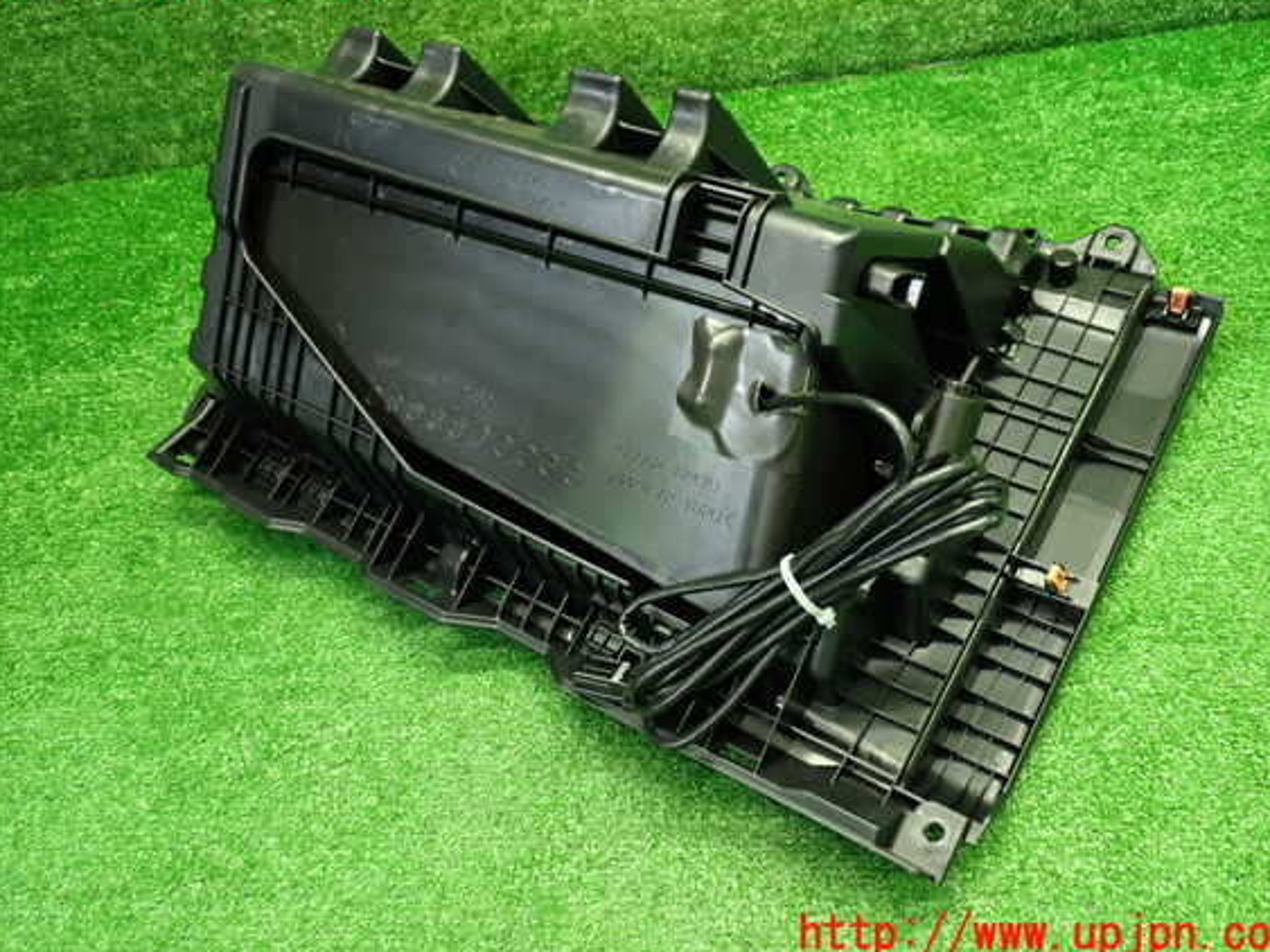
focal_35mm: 32
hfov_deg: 56.8
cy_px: 456
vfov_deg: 44.1
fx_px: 1174
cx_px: 632
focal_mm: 5.4
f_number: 2.3
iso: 320
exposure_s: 1/30
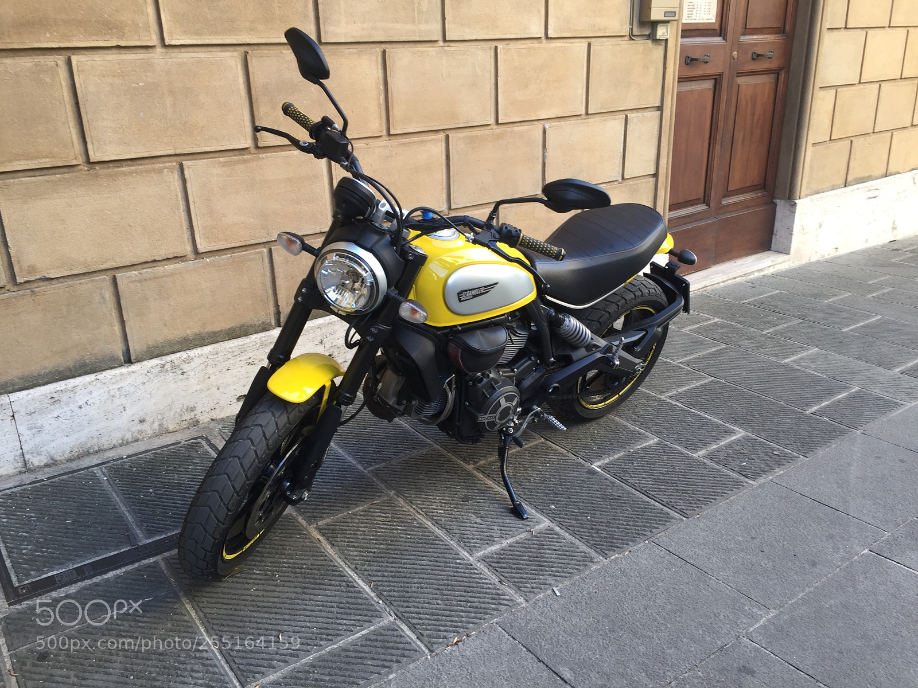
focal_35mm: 29
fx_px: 769
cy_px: 344
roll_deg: +1.1
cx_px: 459
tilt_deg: -20.8
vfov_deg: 48.2
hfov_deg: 61.7
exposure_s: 1/50
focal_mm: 4.15
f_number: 2.2
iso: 32
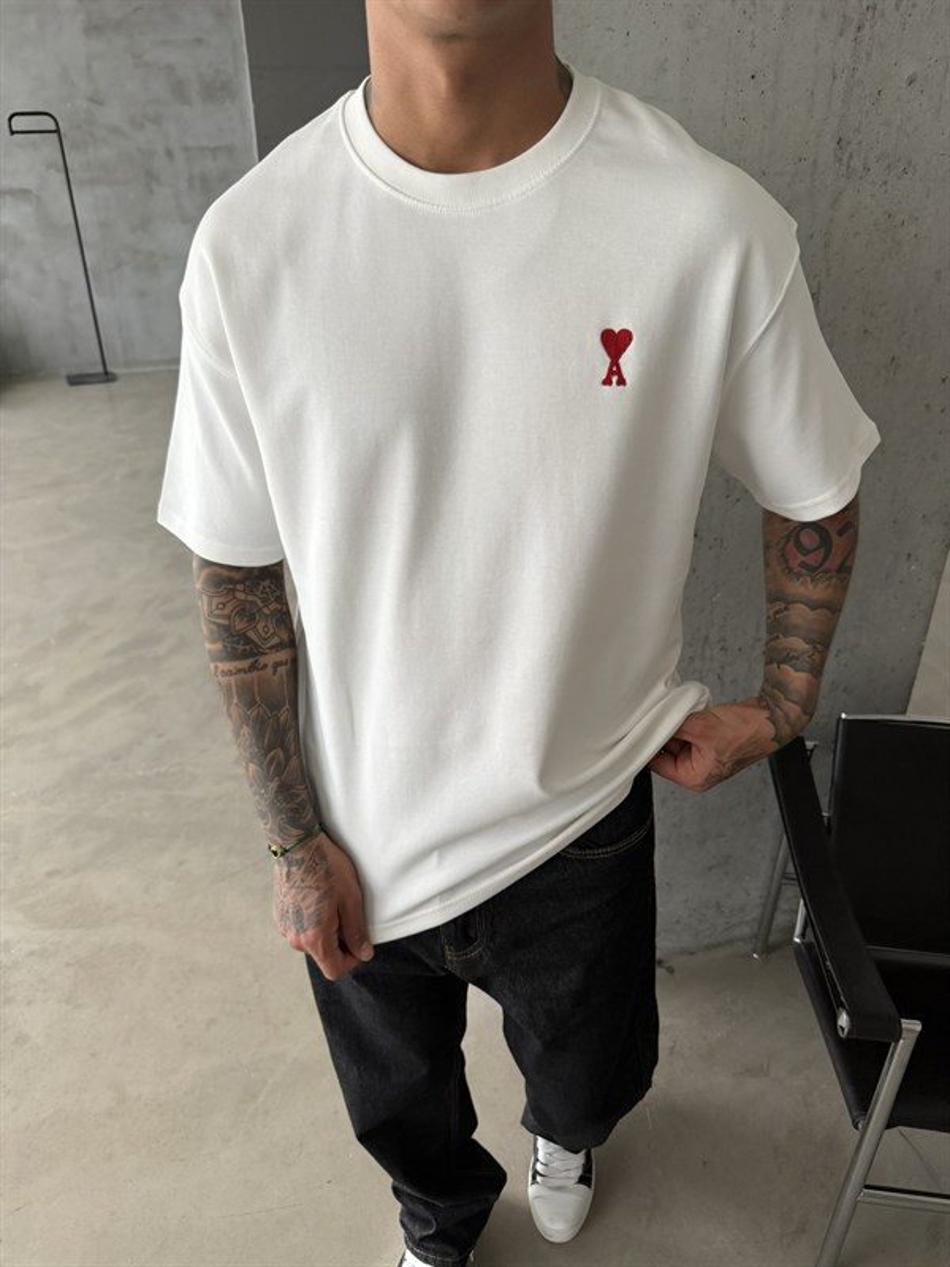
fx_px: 878
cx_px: 475
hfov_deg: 56.8
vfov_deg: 71.6
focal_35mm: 24
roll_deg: +0.8
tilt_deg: -29.4
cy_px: 634
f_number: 1.78
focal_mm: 6.76
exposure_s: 1/121
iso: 160
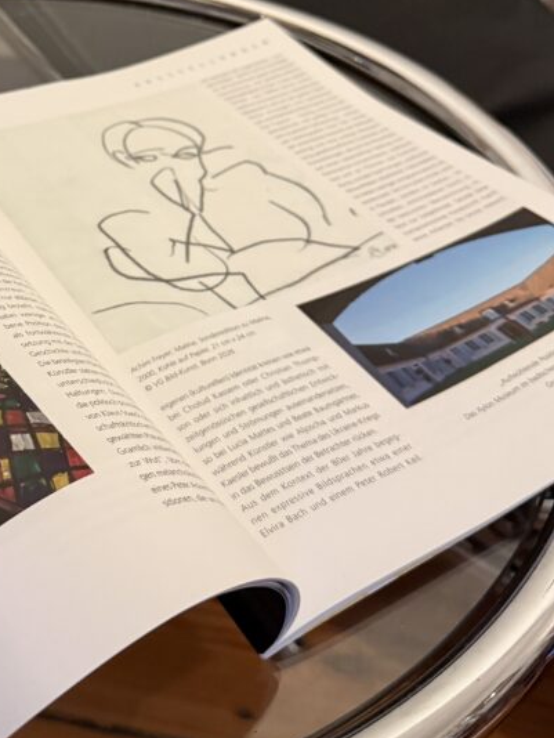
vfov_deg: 40.4
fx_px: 981
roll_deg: +0.8
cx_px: 69
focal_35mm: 46
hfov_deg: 30.3
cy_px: 213
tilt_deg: -37.7
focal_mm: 6.76
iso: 640
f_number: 1.78
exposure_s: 1/50
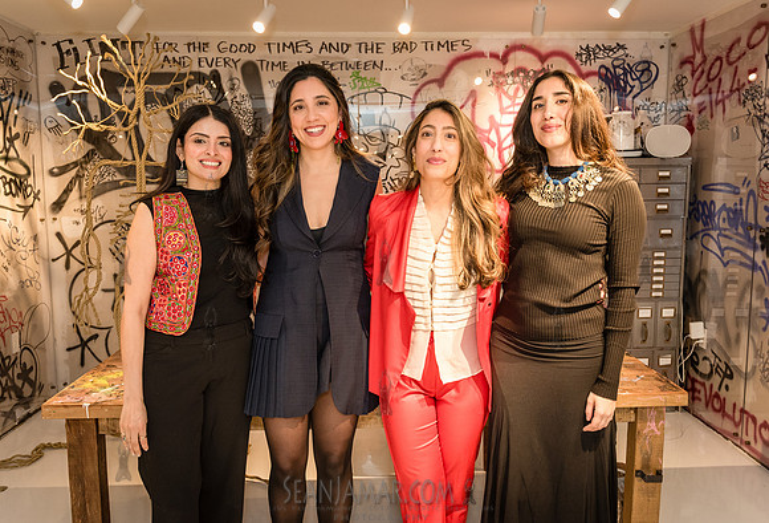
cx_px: 383
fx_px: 640
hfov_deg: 62.0
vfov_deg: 44.4
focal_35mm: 30
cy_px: 252
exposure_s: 1/200
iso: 1600
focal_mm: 28
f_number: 4
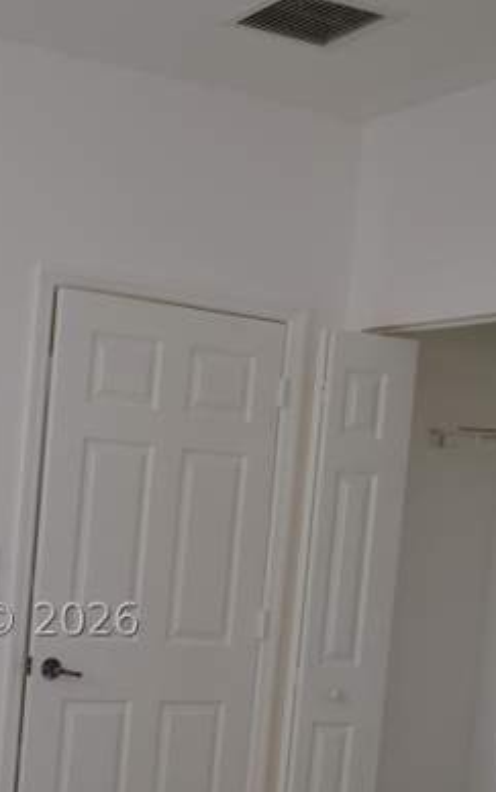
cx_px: 18
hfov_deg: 18.7
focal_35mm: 68
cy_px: 618
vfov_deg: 29.6
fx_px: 1469
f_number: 4.2
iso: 400
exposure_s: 1/80
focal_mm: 24
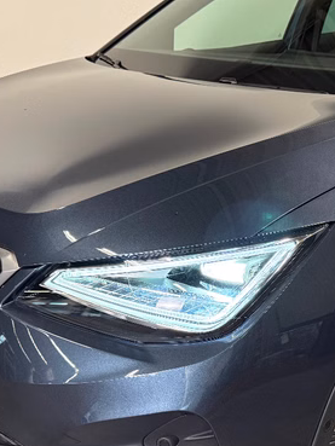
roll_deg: -0.7
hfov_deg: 27.6
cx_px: 255
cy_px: 247
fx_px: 671
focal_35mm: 52
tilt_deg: -19.5
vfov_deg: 36.8
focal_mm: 6.76
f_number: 1.78
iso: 320
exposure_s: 1/54
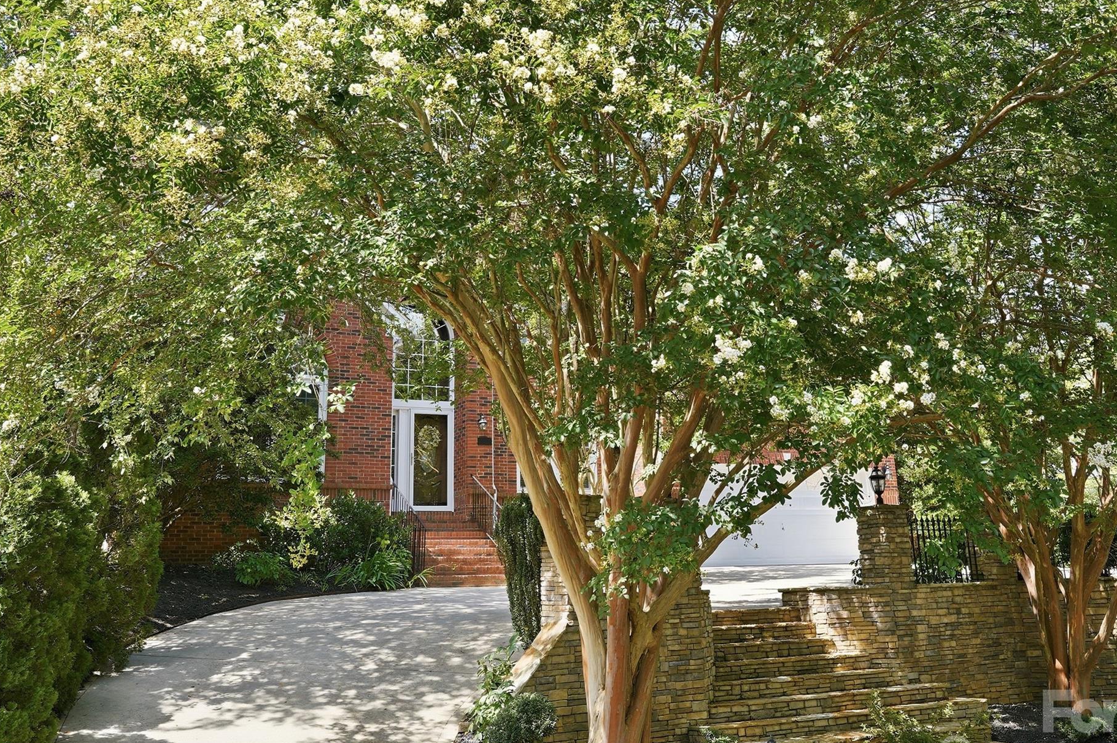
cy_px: 393
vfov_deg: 36.8
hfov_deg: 53.1
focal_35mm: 36
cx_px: 610
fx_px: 1116
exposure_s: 1/80
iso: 100
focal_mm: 32
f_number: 5
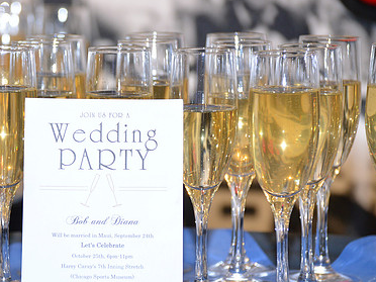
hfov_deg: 10.8
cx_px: 110
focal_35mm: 183
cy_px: 164
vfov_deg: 8.1
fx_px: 1988
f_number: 4.8
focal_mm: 122
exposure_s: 1/60
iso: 1600
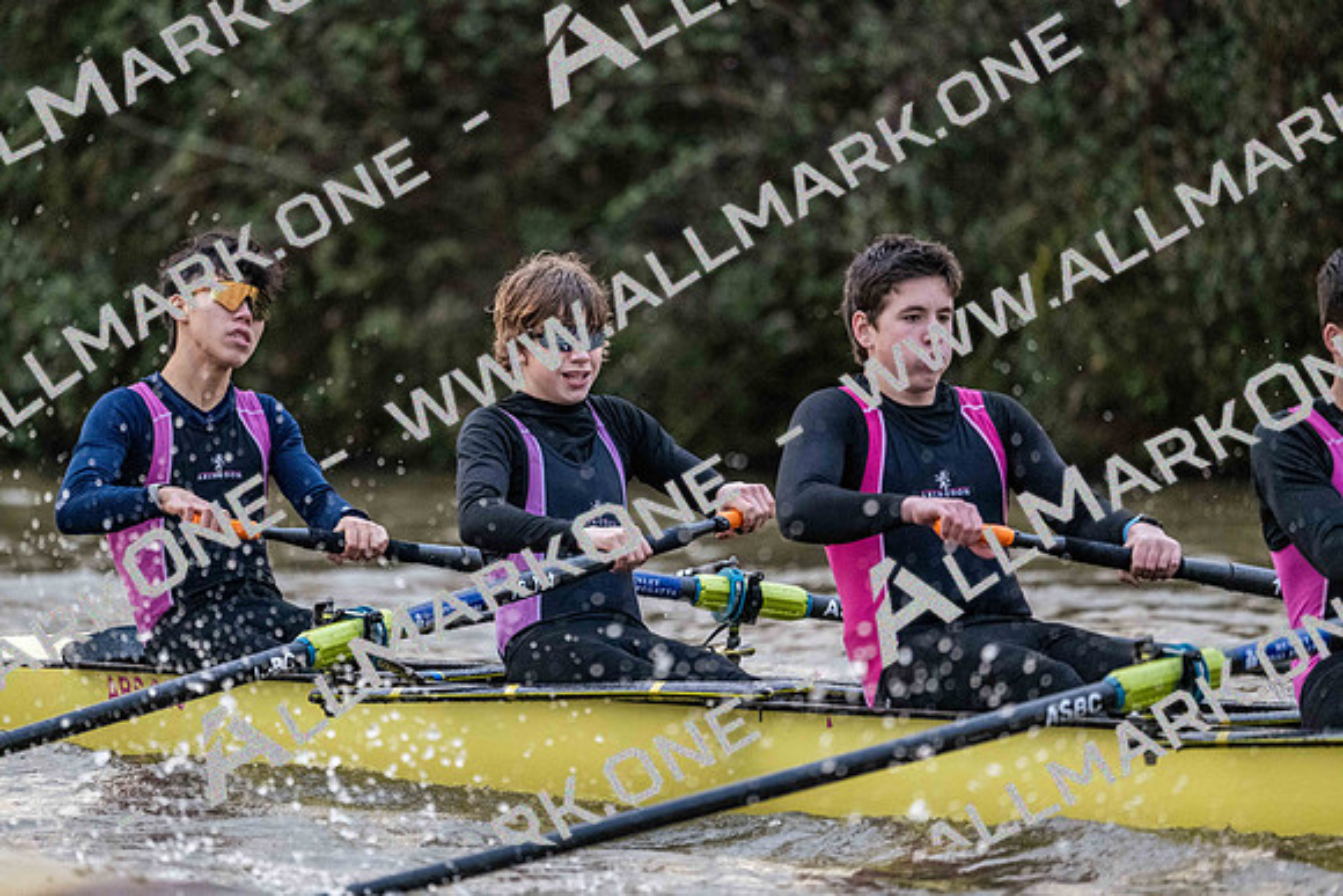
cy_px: 448
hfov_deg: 5.2
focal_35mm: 400
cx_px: 672
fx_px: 14925
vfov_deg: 3.4
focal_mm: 400
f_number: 4.5
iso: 9000
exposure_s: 1/1600
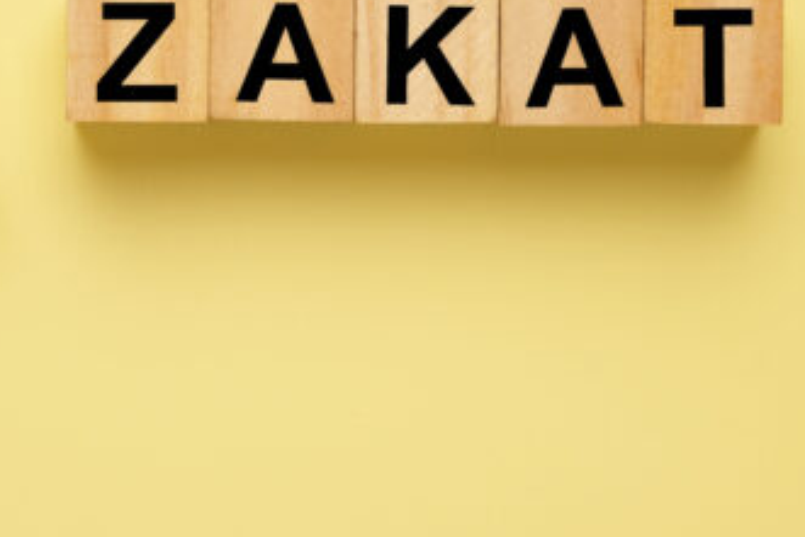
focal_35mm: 147
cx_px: 253
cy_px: 52
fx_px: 3288
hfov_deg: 13.9
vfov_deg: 9.3
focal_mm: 50.5
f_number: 10
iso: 100
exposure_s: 1/50
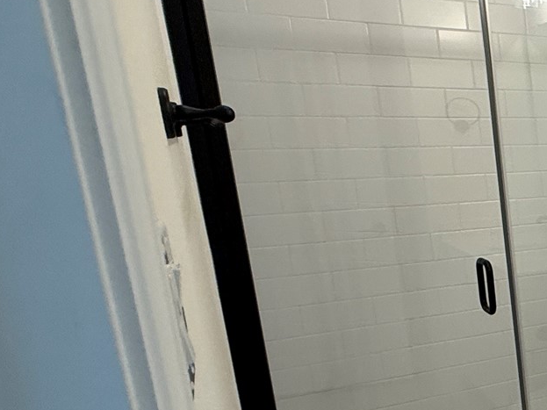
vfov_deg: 31.2
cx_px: 854
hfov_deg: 26.7
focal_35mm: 46
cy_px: 283
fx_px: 727
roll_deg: -0.2
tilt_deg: -10.8
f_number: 2.2
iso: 125
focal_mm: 2.22
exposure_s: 1/120
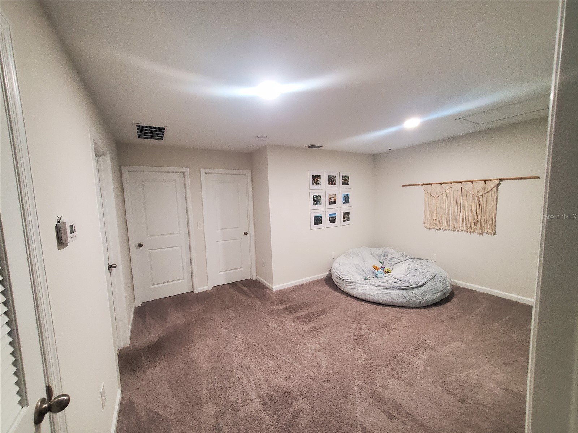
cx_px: 289
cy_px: 216
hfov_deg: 106.2
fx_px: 217
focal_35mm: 13
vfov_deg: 89.9
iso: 500
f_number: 2.2
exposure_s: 1/60
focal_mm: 1.8
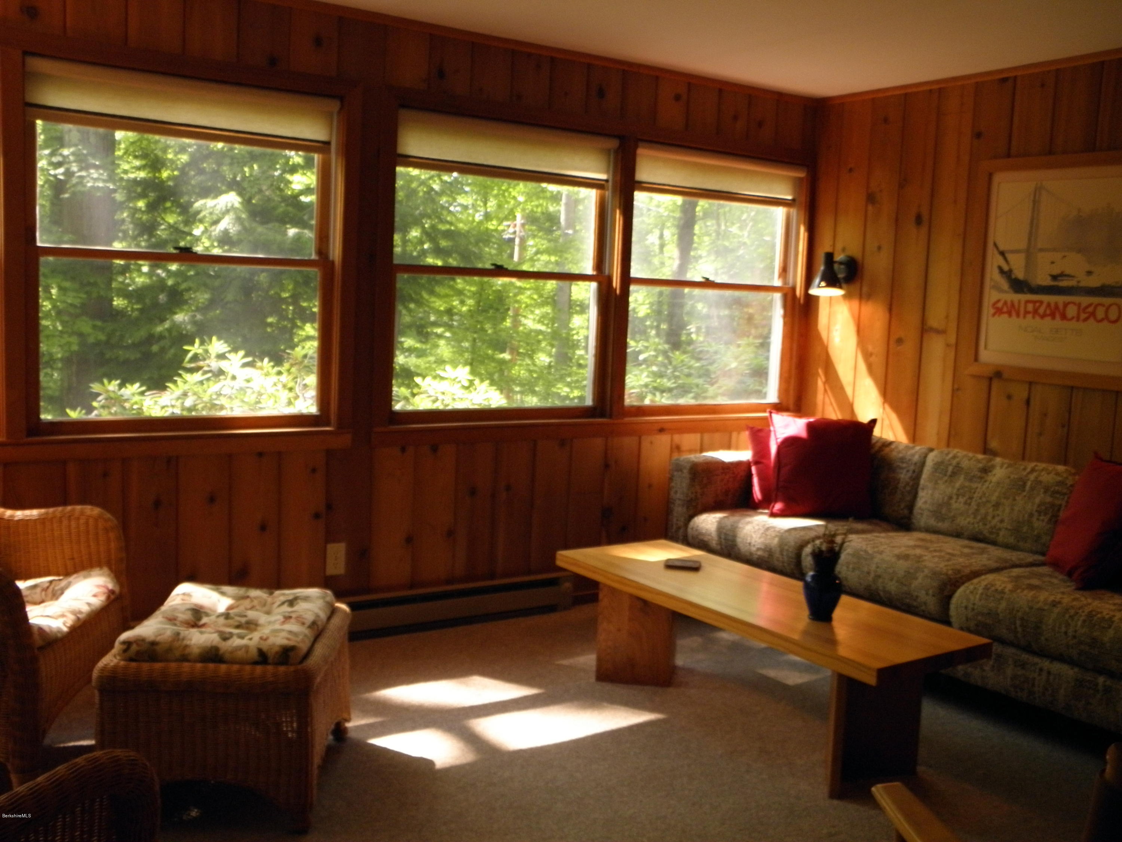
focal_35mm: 33
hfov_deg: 55.4
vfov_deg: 42.9
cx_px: 561
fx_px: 1070
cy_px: 421
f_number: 3.6
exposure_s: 1/30
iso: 160
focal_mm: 5.9
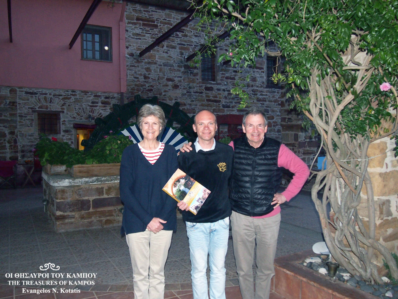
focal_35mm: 32
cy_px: 150
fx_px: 368
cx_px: 199
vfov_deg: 44.2
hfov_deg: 56.8
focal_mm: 16
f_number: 3.6
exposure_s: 1/60
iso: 400
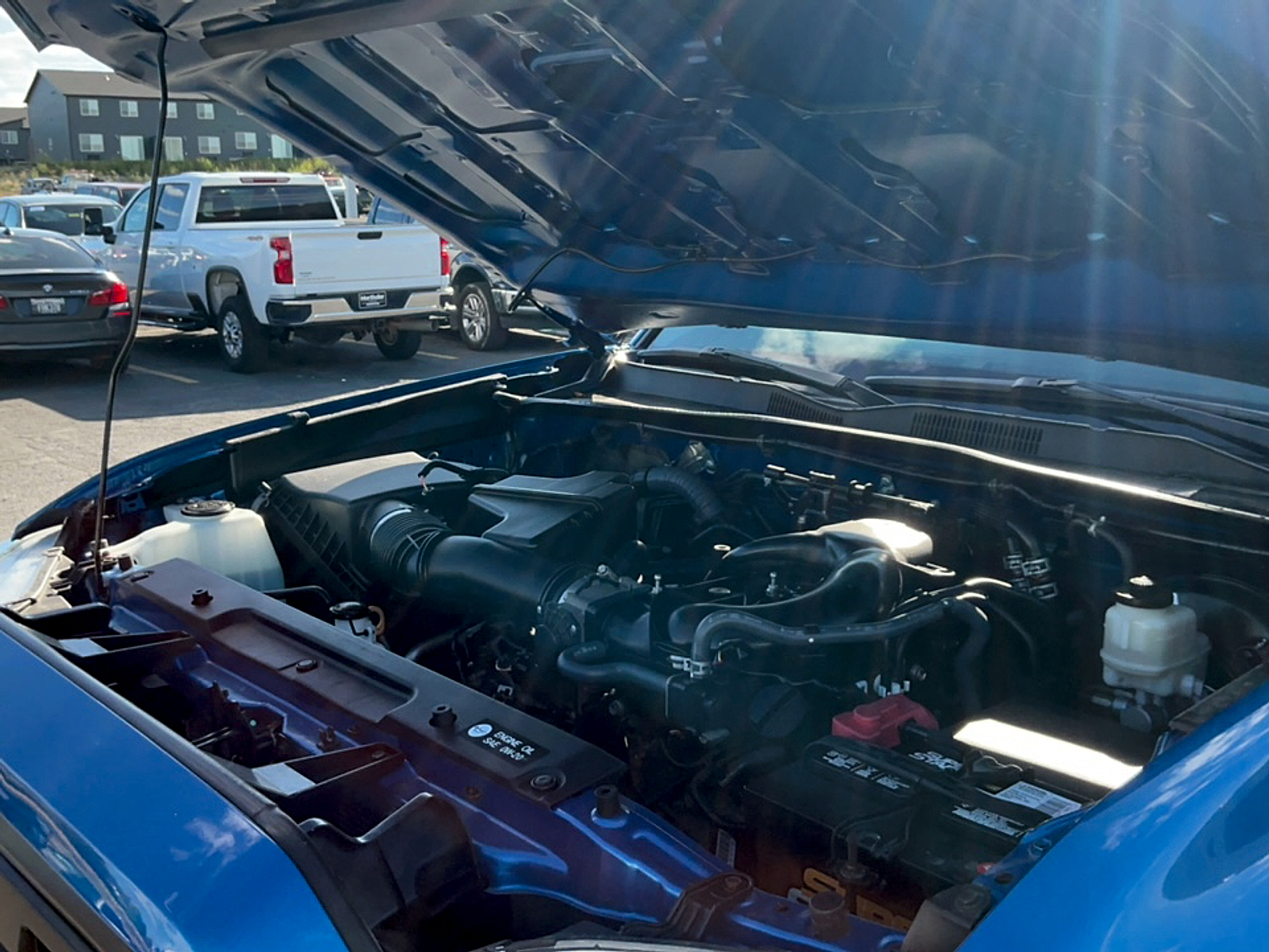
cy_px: 476
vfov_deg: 46.8
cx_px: 634
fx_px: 1100
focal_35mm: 30
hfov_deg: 60.0
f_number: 1.8
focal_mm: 3
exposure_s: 1/422
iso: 32
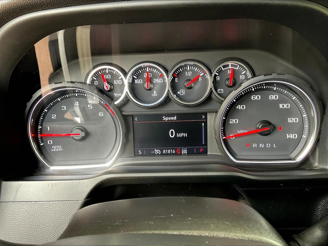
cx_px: 164
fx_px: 275
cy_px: 123
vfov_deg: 48.2
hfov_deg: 61.7
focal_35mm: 29
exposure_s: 1/57
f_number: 1.8
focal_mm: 3
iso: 100
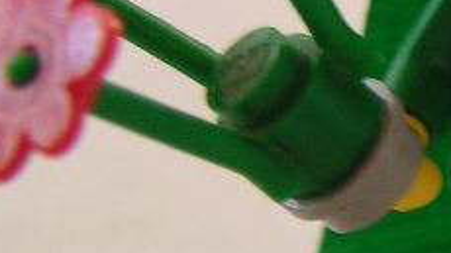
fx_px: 2008
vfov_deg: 7.2
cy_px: 90
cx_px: 449
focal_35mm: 168
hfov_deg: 12.7
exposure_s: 1/15
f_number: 3
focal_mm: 9.2
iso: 100
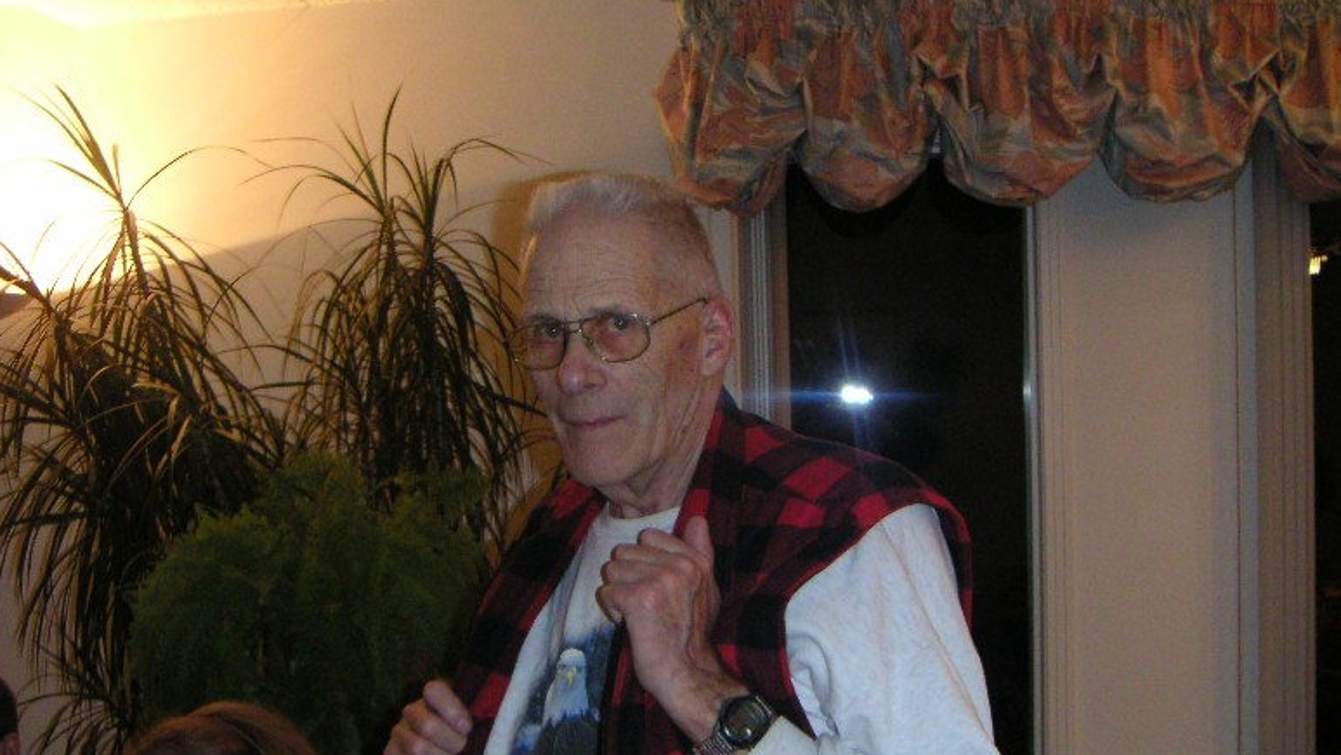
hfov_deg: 46.4
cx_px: 654
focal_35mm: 44
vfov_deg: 27.0
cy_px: 486
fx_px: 1565
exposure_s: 1/45
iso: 200
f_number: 2.9
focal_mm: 5.1
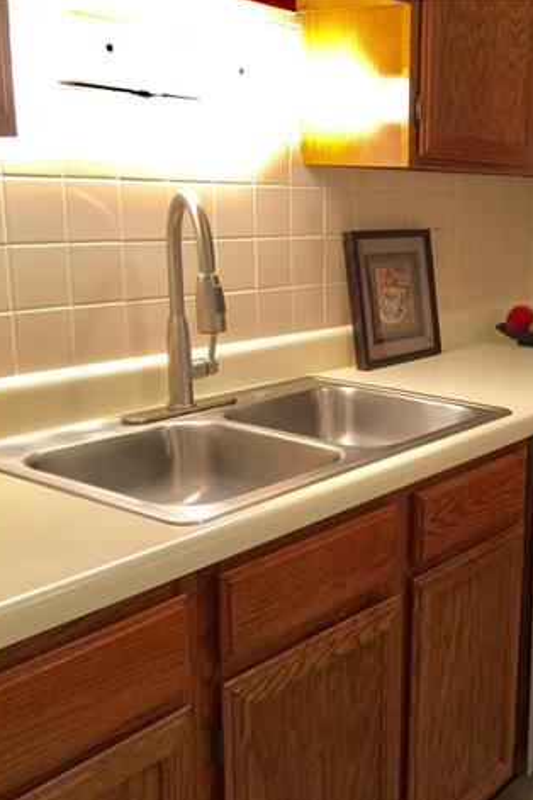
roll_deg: -2.9
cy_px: 404
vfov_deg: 47.4
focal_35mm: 41
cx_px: 468
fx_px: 910
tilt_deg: -11.7
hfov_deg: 31.3
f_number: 2.2
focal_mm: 4.15
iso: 50
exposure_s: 1/30
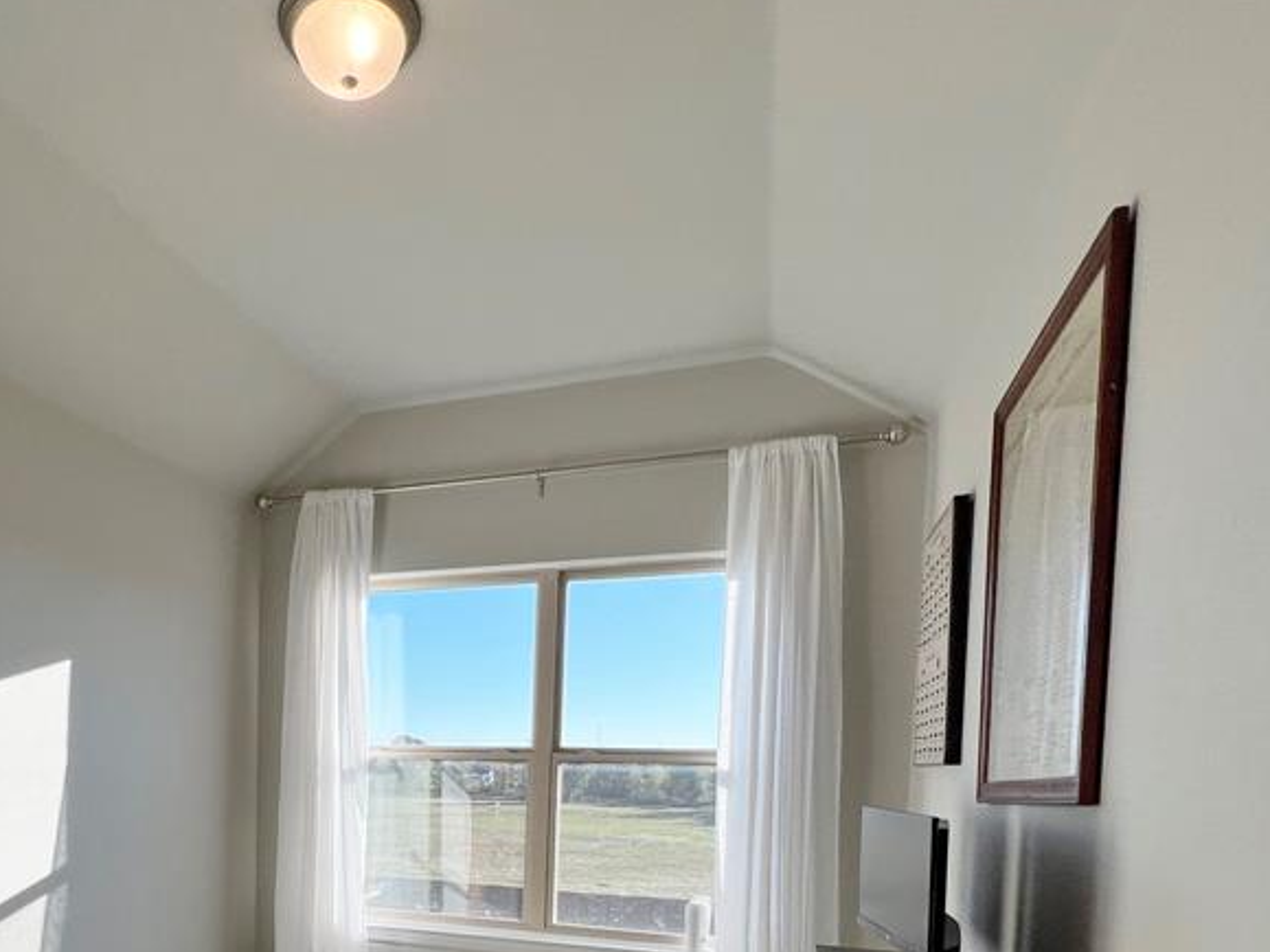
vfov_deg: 53.1
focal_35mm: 23
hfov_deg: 70.7
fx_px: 844
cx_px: 377
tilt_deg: -3.7
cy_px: 818
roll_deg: -2.7
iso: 32
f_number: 1.8
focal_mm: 1.57
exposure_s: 1/633
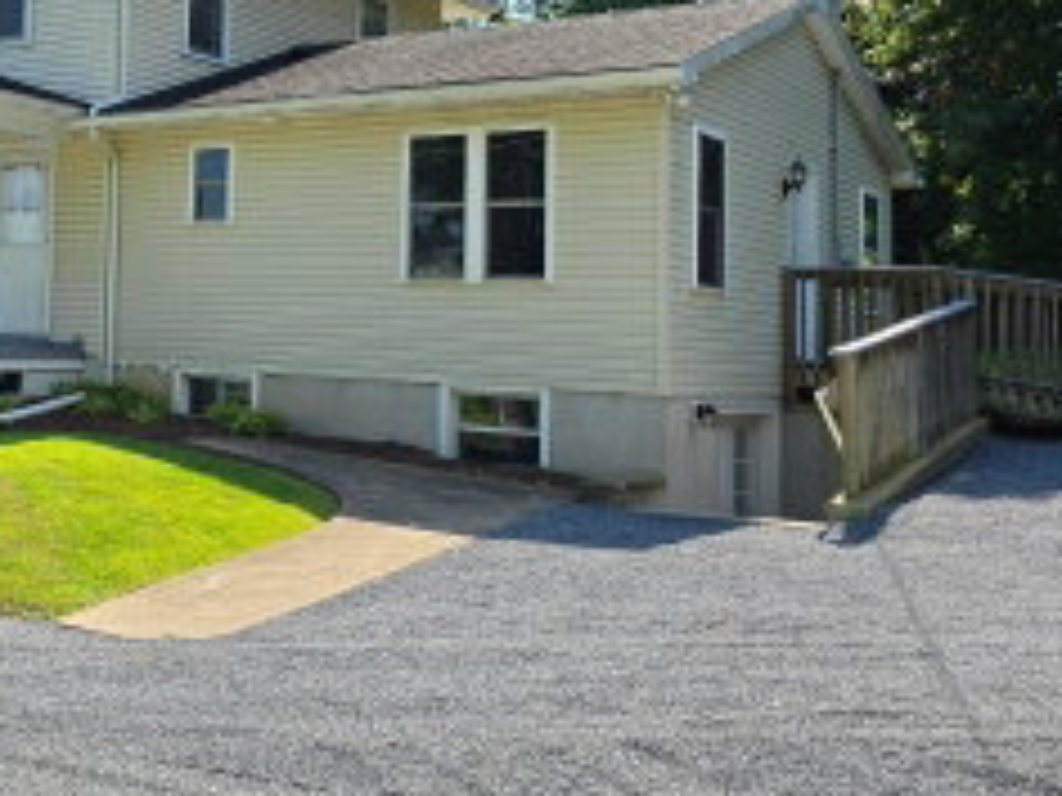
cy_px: 207
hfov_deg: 34.9
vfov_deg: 28.7
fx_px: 1534
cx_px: 14
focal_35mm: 50
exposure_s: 1/582
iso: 12
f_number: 1.7
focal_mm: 6.3
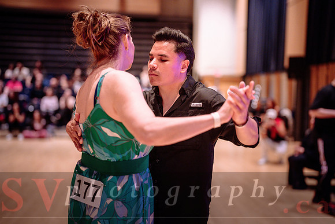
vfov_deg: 27.0
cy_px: 112
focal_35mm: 50
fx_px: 465
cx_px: 168
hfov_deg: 39.6
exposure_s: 1/200
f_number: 1.4
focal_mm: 50
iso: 1600
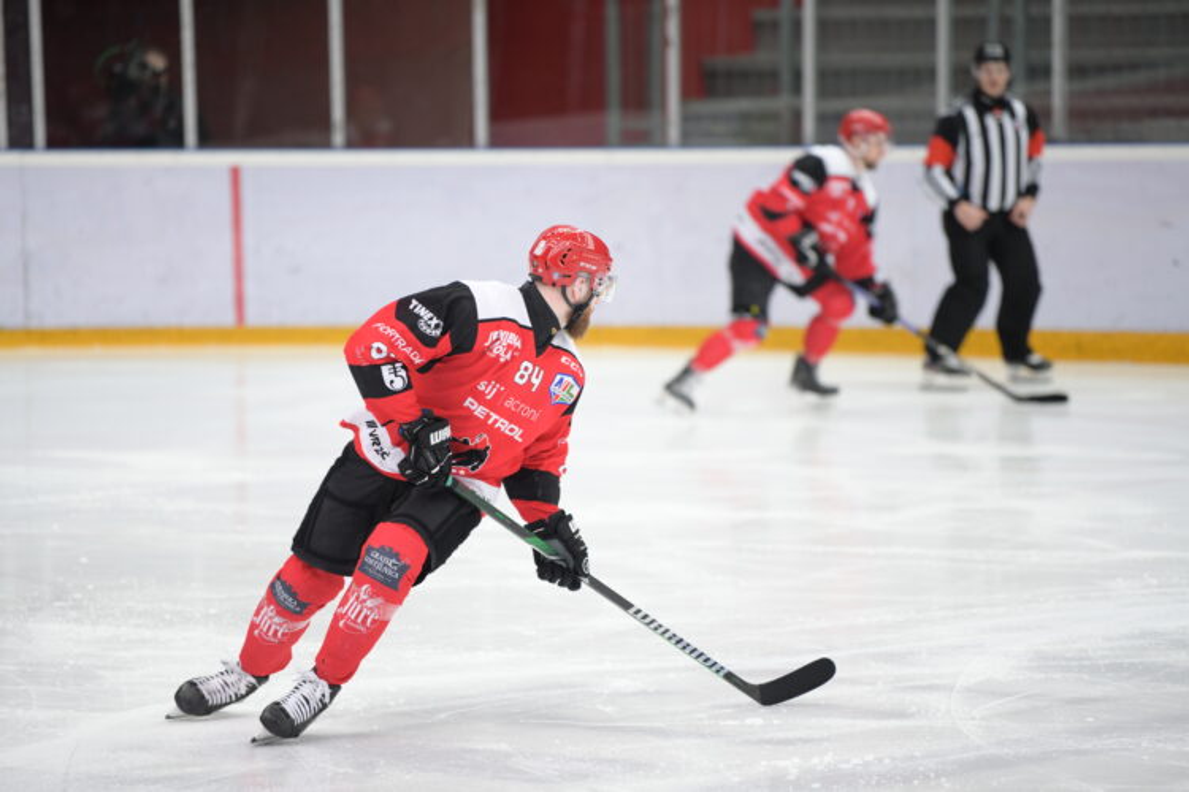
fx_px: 6605
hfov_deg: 10.3
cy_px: 396
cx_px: 594
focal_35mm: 200
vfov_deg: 6.9
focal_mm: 200
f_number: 2.8
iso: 1250
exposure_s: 1/500
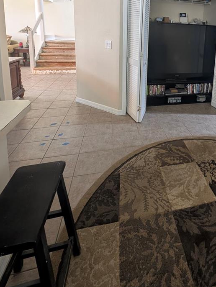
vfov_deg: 71.8
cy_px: 62
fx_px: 174
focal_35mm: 21
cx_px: 166
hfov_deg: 59.6
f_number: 1.95
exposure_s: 1/24.7
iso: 180
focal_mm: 2.23
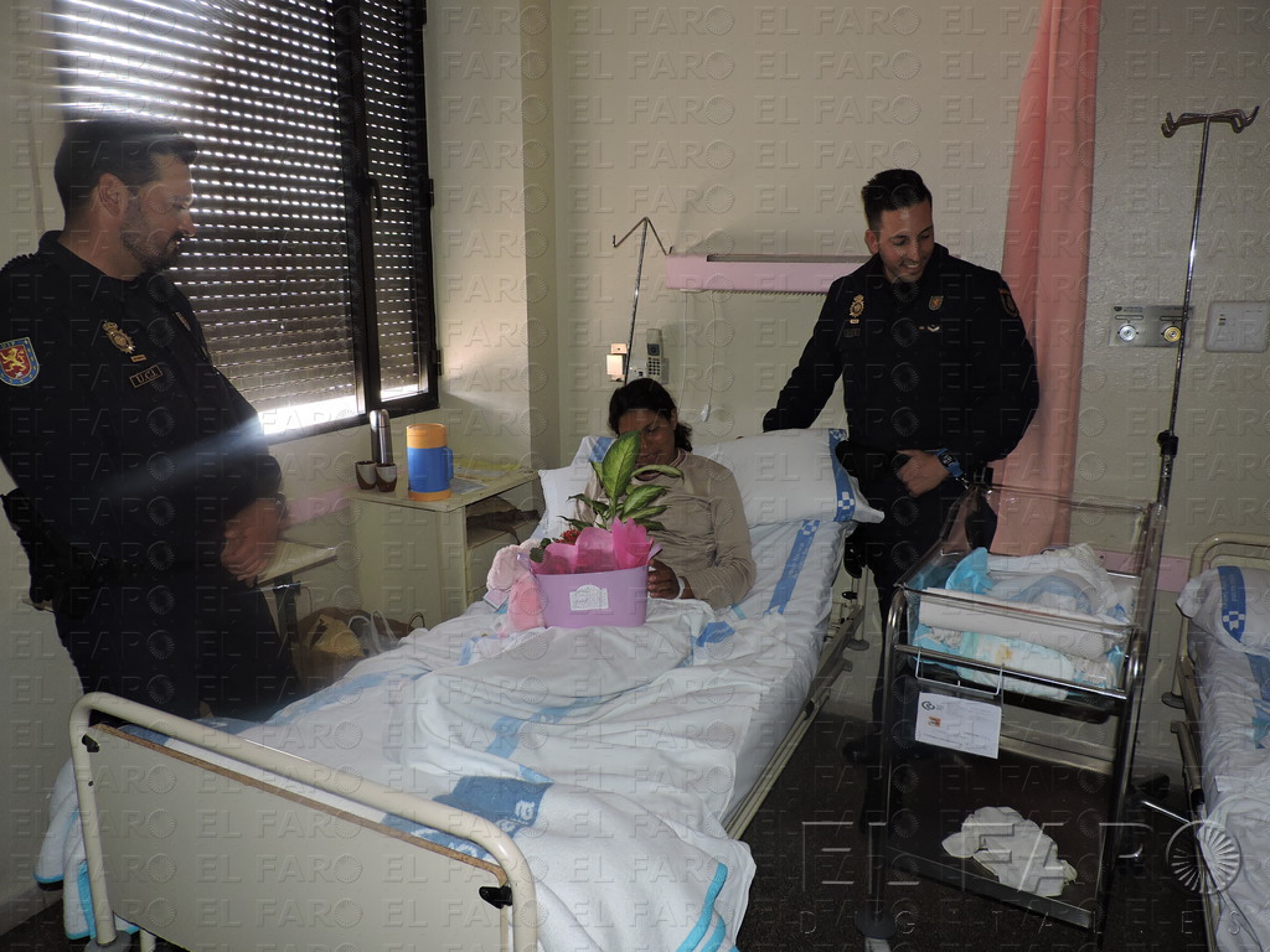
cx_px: 635
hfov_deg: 71.6
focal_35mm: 24
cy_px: 476
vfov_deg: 56.8
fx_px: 881
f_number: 3
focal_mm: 4.3
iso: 200
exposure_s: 1/30
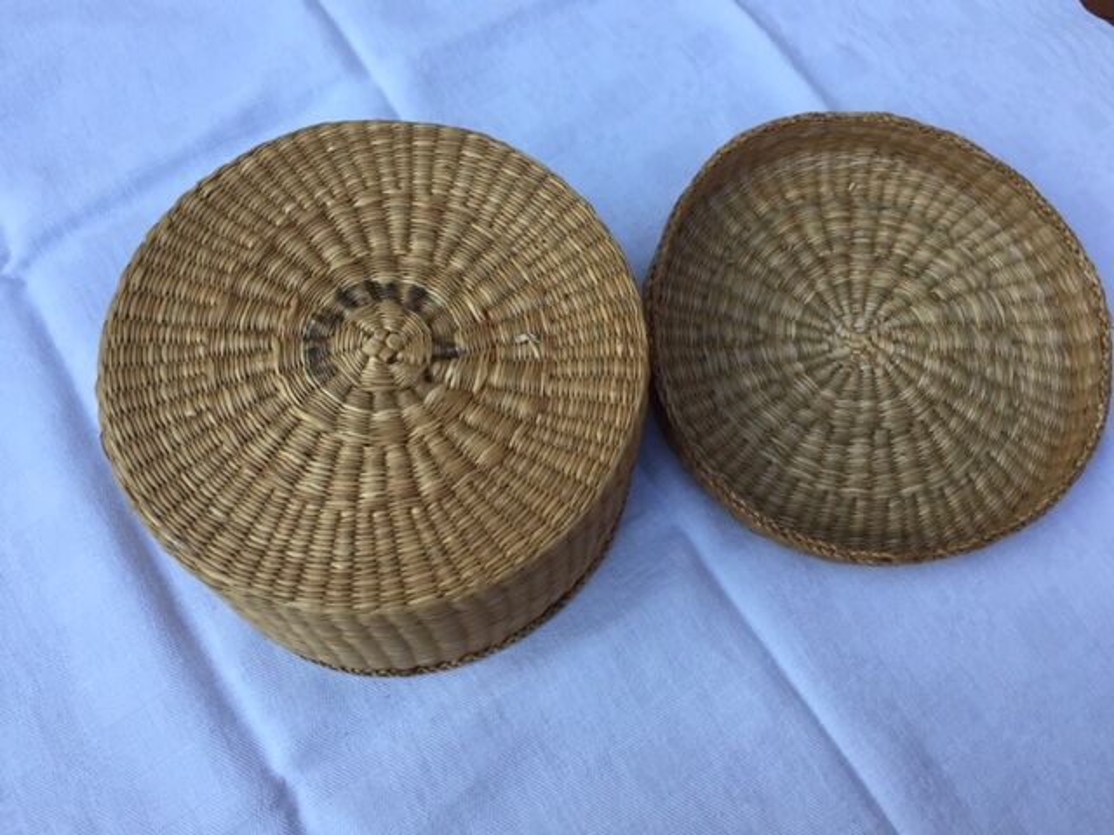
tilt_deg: -60.2
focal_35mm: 29
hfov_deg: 61.7
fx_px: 933
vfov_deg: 48.2
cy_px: 418
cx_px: 557
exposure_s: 1/114
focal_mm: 4.15
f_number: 2.2
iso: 32
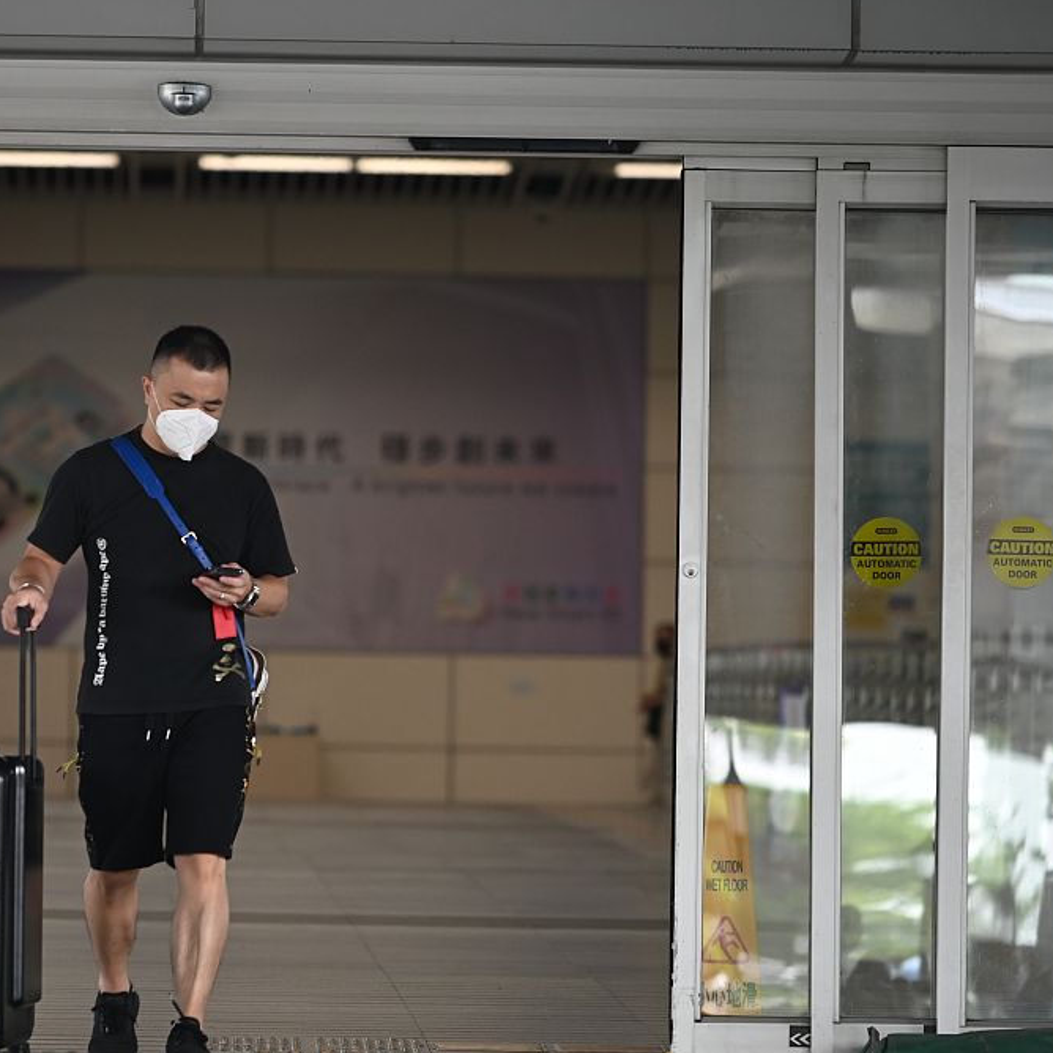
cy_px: 610
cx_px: 232
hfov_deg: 5.7
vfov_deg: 5.7
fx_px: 10497
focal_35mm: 305
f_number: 4
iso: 800
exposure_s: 1/320
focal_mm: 200
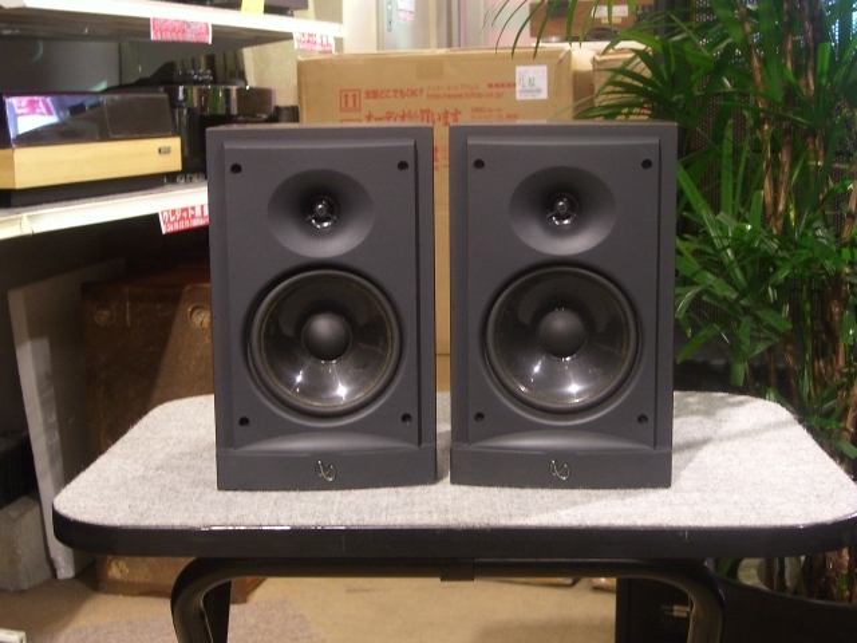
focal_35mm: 57
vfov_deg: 25.7
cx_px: 428
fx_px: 1411
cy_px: 322
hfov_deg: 33.8
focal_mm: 11.8
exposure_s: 1/10
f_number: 3.6
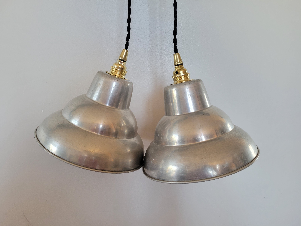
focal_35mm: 26
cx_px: 150
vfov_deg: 53.1
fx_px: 226
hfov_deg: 67.3
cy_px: 113
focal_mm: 5.4
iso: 160
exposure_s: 1/100
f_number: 1.8
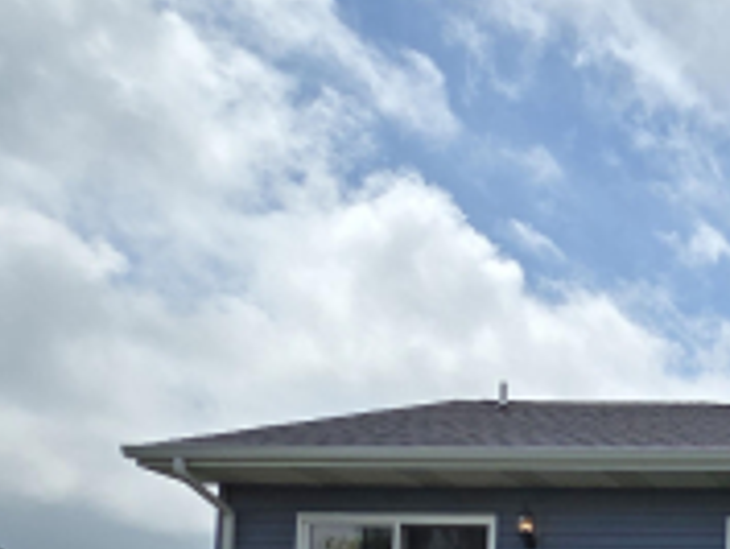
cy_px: 710
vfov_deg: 25.6
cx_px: 1046
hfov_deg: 28.3
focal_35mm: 49
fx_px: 1034
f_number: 2.2
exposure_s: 1/2859
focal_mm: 2.2
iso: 50
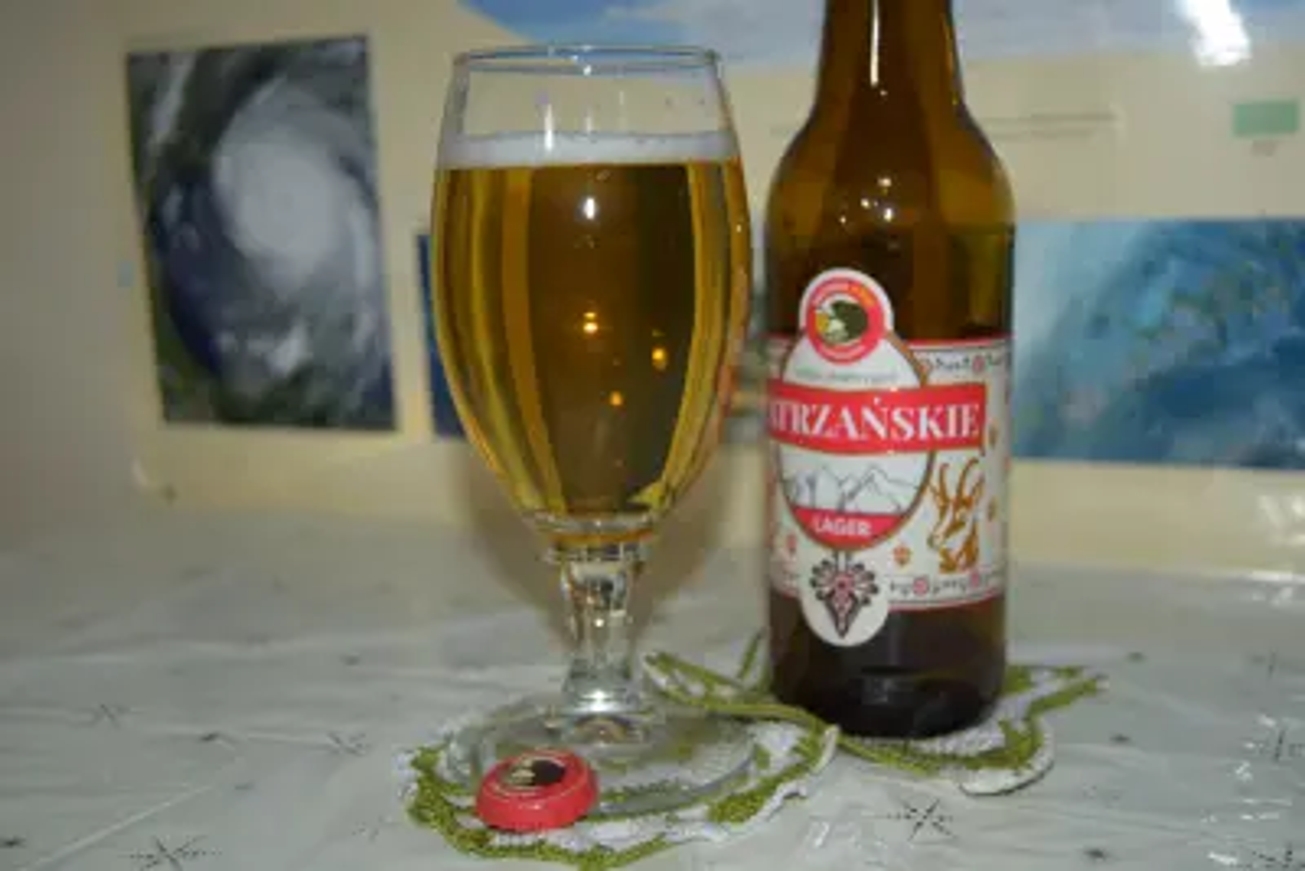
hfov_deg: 46.4
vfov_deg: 31.9
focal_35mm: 42
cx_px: 652
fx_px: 1523
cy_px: 436
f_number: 4
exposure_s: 1/60
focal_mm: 28
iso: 200
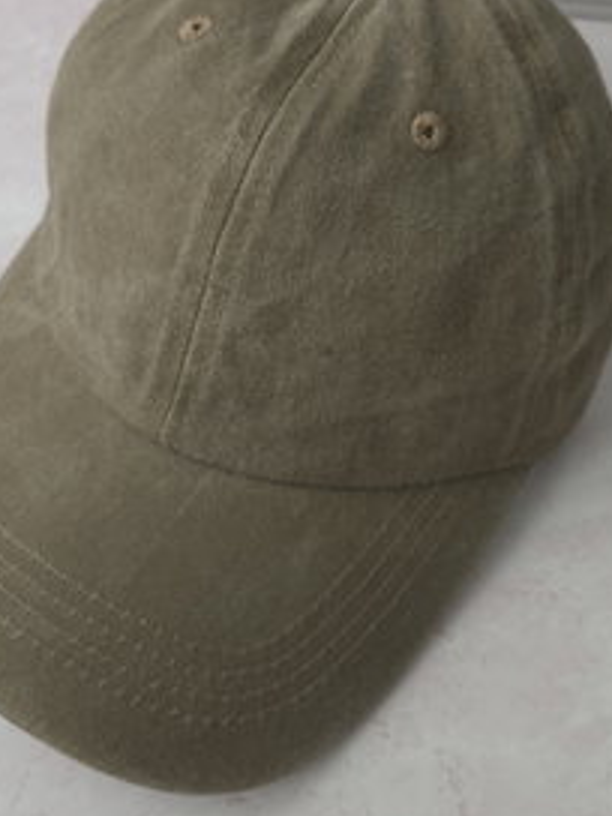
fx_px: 1108
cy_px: 262
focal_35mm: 47
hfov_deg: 30.9
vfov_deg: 39.9
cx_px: 294
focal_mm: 5.56
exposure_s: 1/100
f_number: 1.8
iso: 610
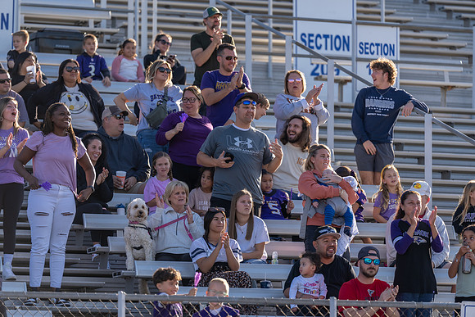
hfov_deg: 10.3
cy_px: 158
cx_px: 238
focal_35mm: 200
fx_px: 2639
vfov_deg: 6.9
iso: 125
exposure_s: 1/1000
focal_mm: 200
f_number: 3.2
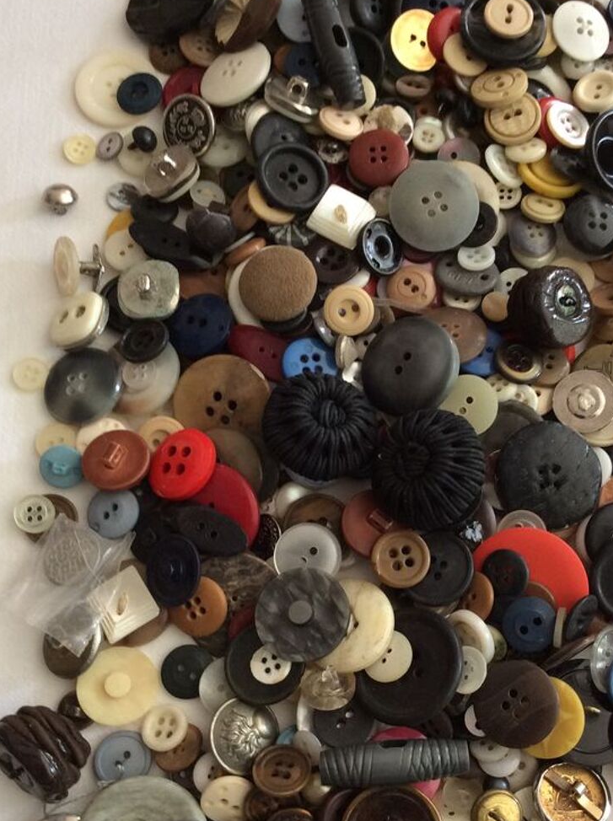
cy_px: 458
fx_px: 1042
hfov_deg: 32.5
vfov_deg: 42.9
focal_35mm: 44
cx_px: 417
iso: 80
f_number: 2.4
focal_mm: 3.3
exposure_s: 1/25
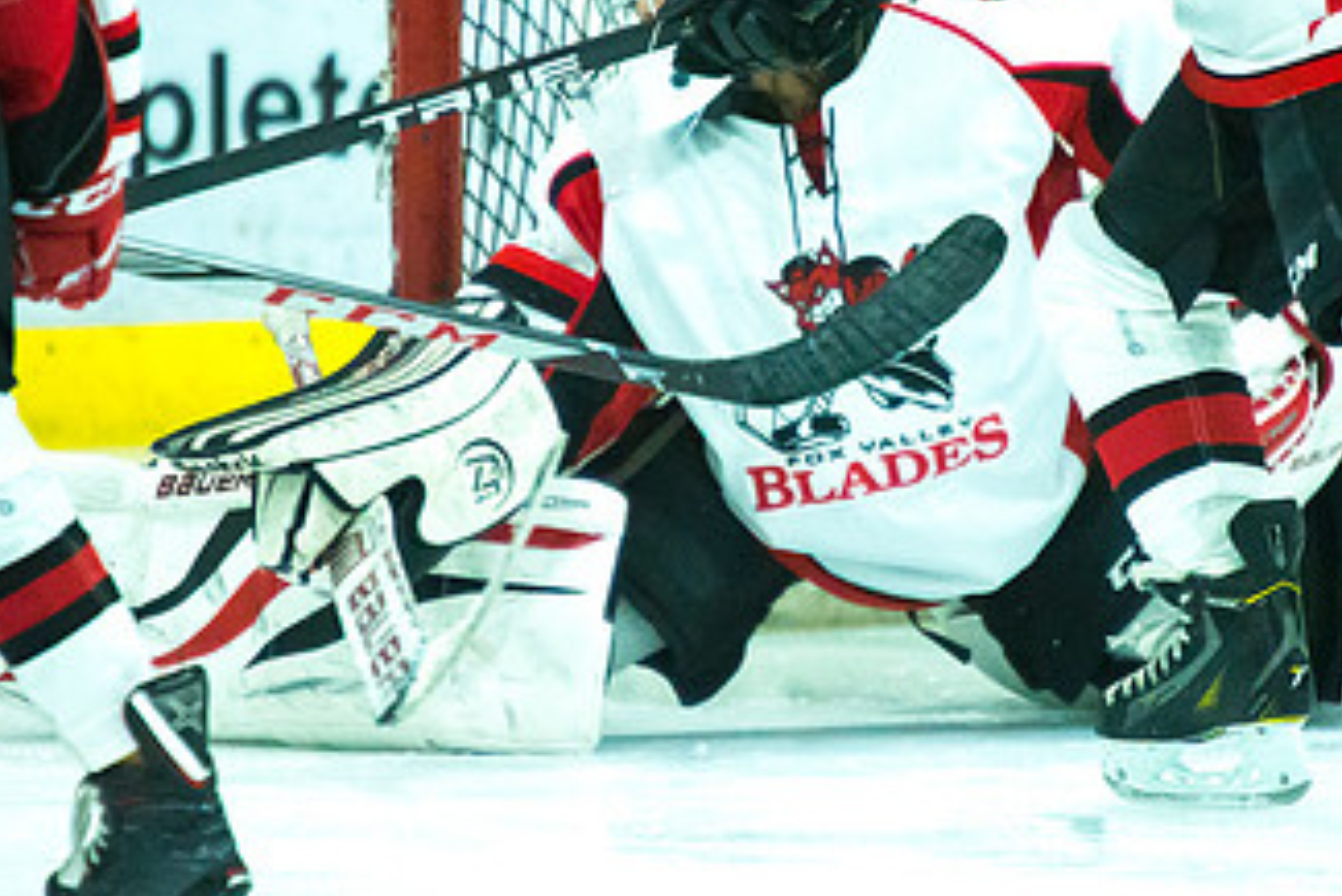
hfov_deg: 2.6
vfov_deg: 1.8
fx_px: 29051
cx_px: 817
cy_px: 355
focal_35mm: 779
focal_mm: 400
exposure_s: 1/640
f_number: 5.6
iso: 6400
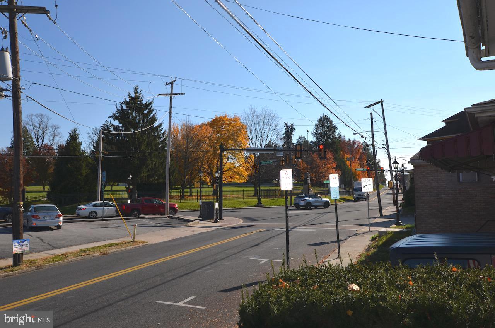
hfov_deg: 62.0
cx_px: 248
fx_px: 412
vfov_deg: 43.4
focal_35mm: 30
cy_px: 164
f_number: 10
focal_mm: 20
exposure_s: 1/200
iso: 100
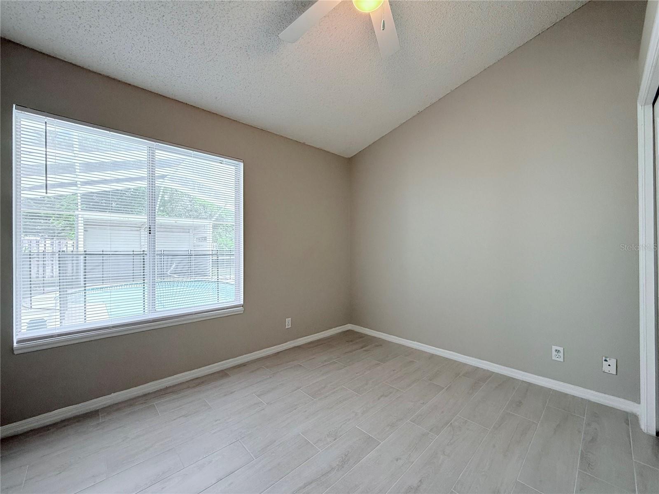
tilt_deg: +0.7
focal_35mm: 14
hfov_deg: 102.1
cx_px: 330
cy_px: 247
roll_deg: -0.5
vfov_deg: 85.7
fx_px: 267
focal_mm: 2.22
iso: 125
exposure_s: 1/120
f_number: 2.2
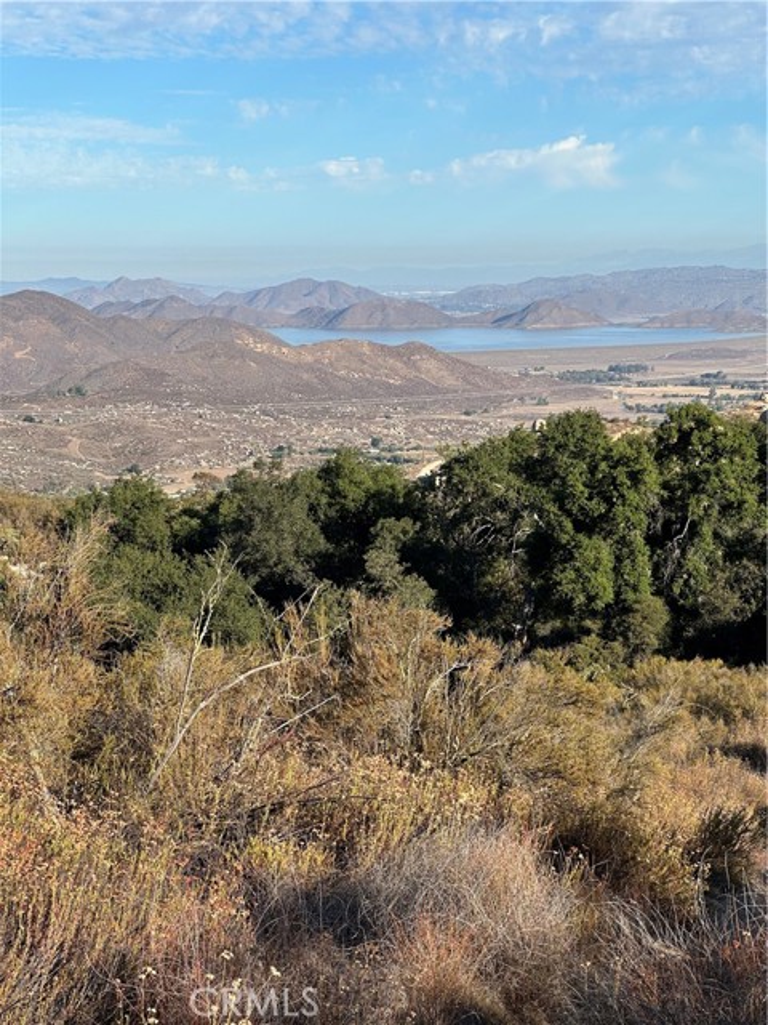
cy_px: 512
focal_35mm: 77
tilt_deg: -7.0
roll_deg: +0.6
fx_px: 2278
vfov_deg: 25.3
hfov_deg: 19.1
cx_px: 384
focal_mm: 9
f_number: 2.8
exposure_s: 1/579
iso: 32
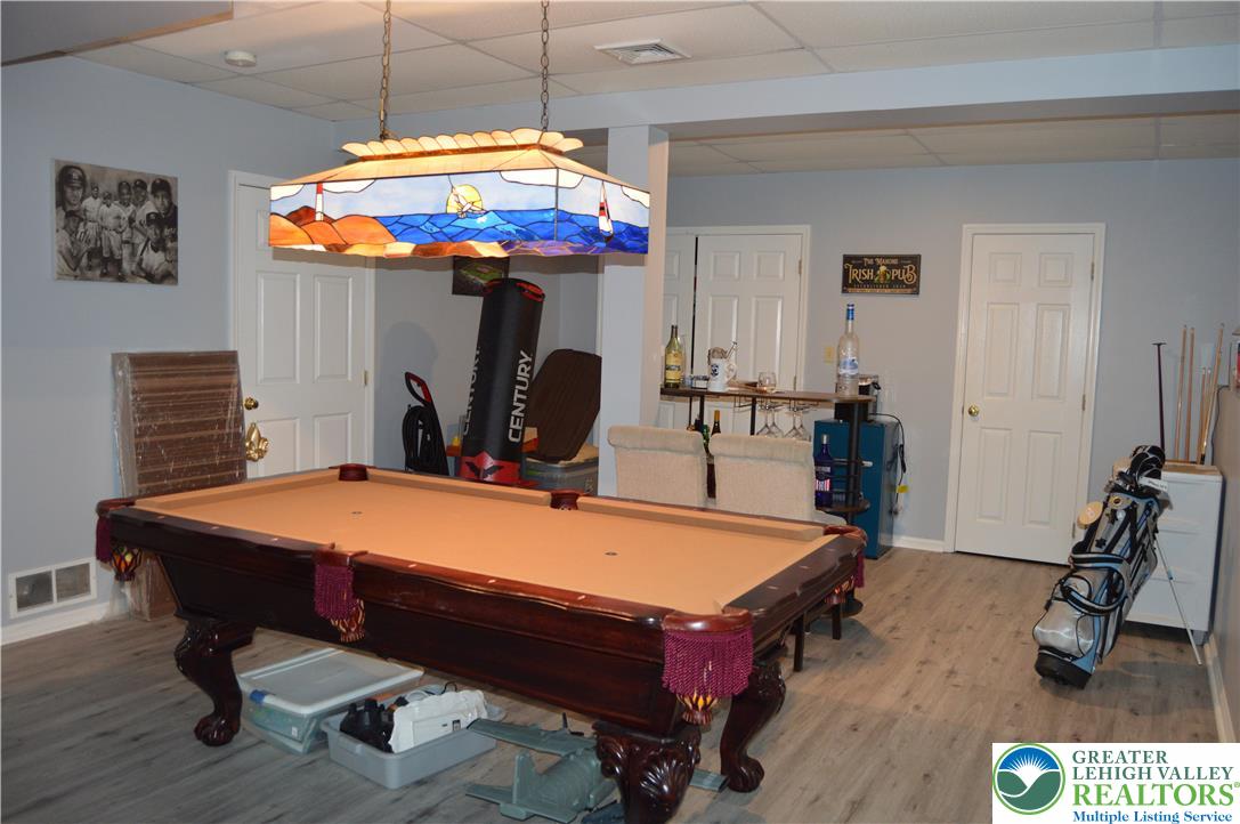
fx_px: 929
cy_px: 412
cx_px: 620
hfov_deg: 67.4
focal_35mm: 27
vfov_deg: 47.8
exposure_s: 1/60
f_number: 3.5
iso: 1100
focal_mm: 18
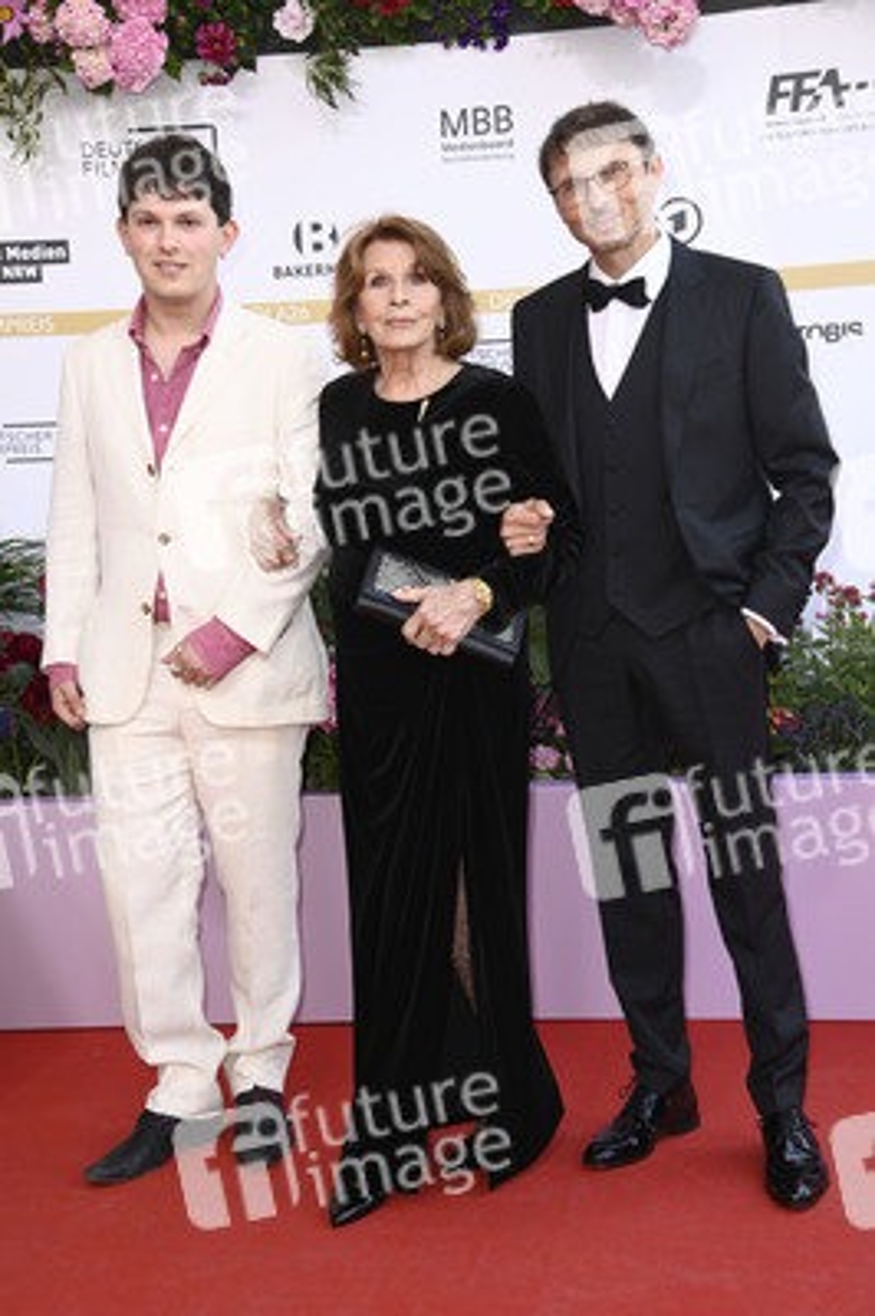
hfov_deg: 21.9
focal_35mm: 62
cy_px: 658
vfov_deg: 32.4
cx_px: 438
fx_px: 2264
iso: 500
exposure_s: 1/250
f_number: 6.3
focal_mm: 62
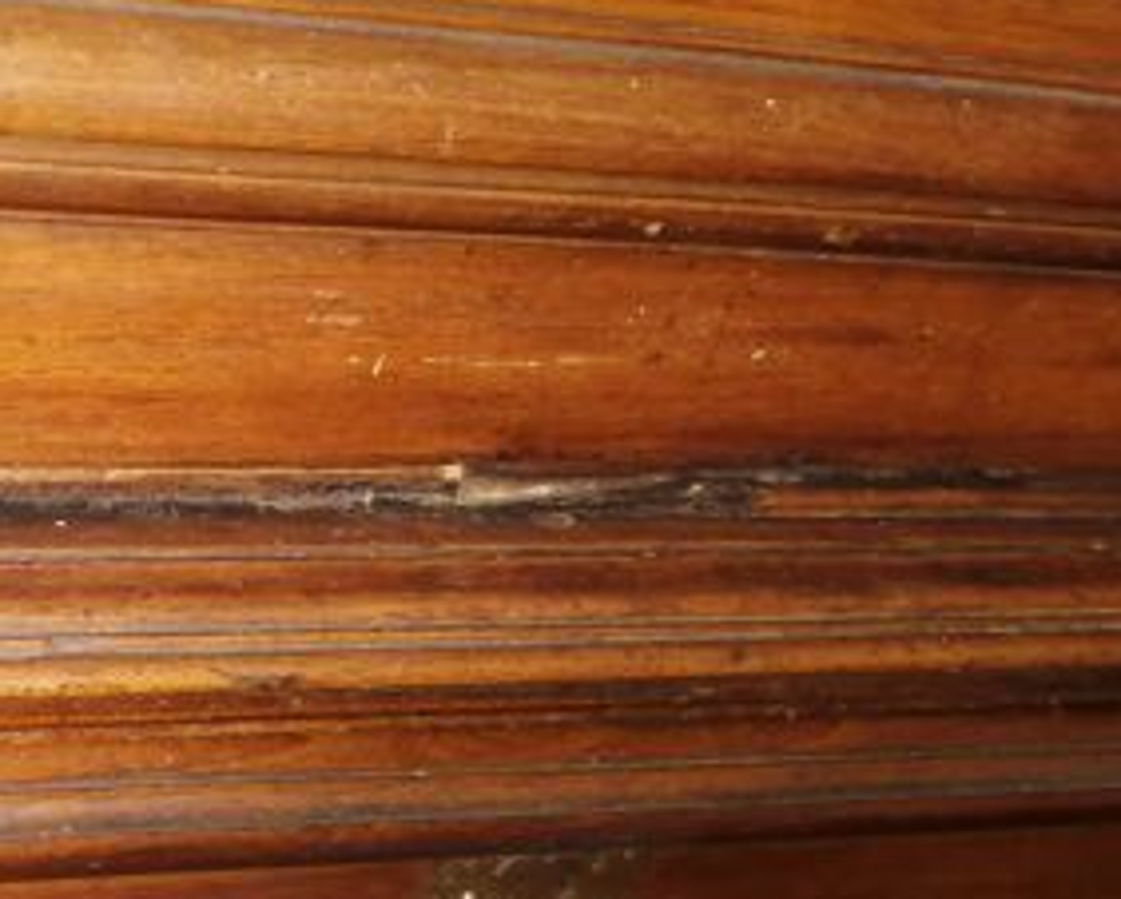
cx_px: -28
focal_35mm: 54
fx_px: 1793
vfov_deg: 27.9
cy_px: 613
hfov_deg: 31.8
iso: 200
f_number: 1.8
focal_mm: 3.6
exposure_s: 1/33.3
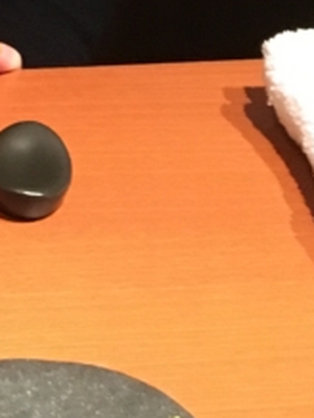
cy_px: -489
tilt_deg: -12.7
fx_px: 1642
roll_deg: +1.7
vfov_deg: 12.3
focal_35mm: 136
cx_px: -377
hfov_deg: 9.9
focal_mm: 4.15
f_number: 2.2
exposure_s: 1/15
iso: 400
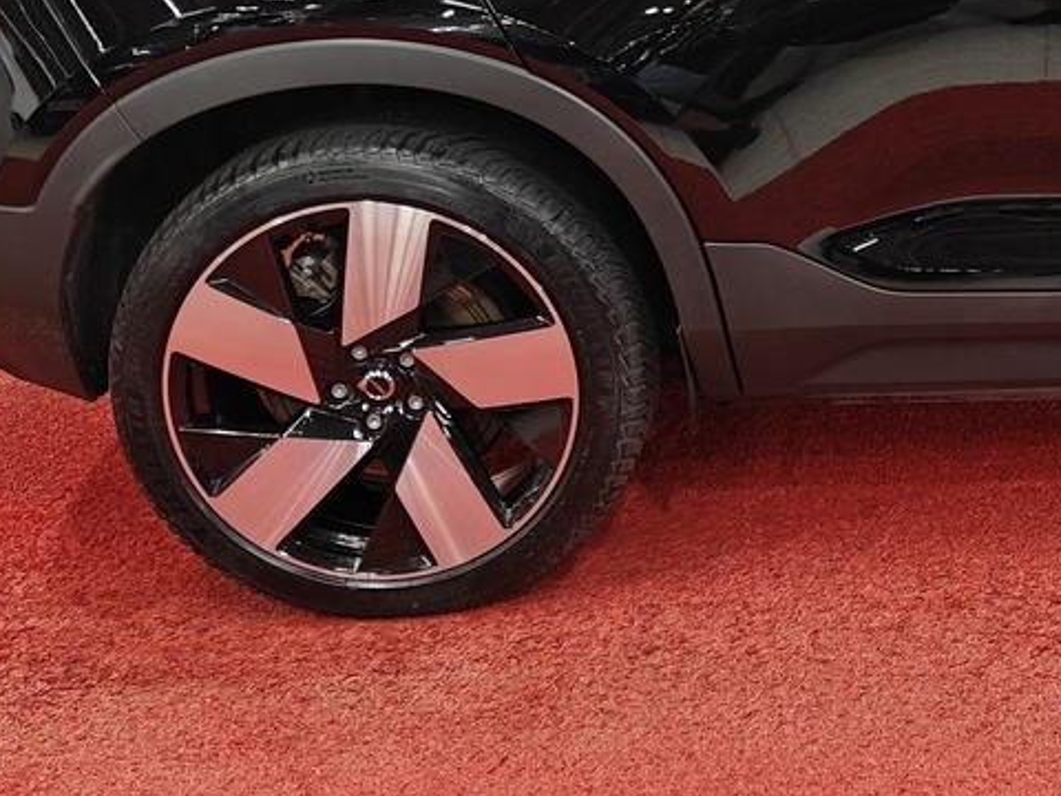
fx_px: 2207
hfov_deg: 24.9
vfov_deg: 19.8
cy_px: -20
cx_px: 1211
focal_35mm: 72
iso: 100
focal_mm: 5.59
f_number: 1.8
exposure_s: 1/75
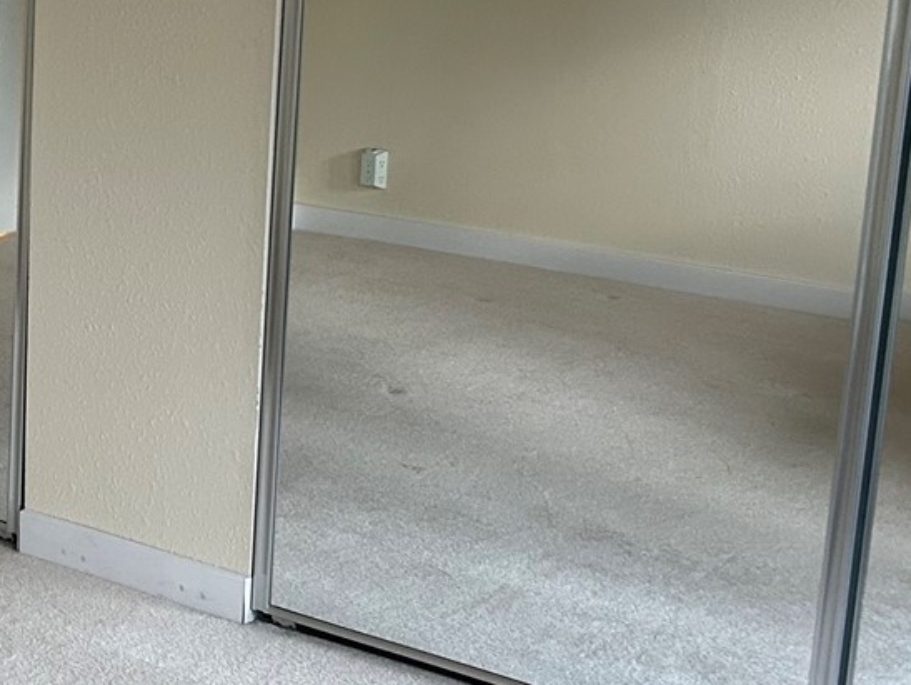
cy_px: 220
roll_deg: +1.6
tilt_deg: -12.1
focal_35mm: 76
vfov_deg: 19.3
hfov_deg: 22.3
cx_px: -351
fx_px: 2001
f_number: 1.5
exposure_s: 1/60
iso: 250
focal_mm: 5.7
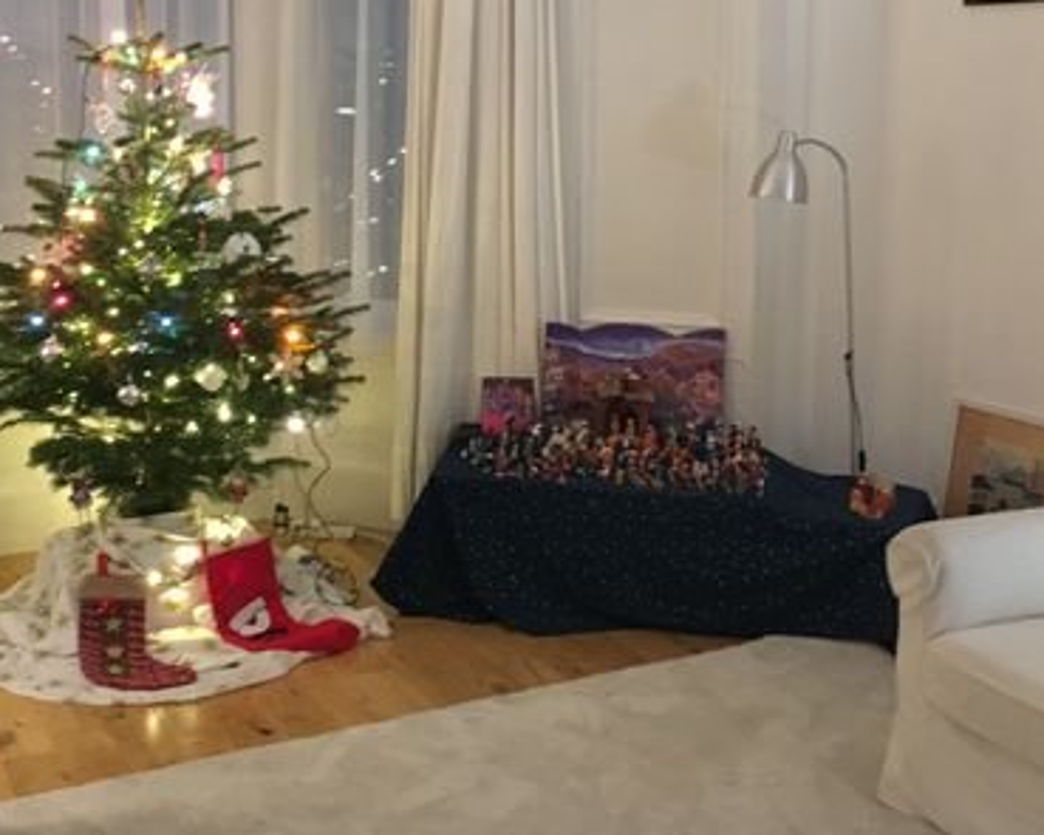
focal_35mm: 46
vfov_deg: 32.2
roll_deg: -0.9
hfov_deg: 40.0
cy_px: 224
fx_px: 1421
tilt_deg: -7.3
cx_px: 368
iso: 500
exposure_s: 1/17
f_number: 2.2
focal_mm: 4.15
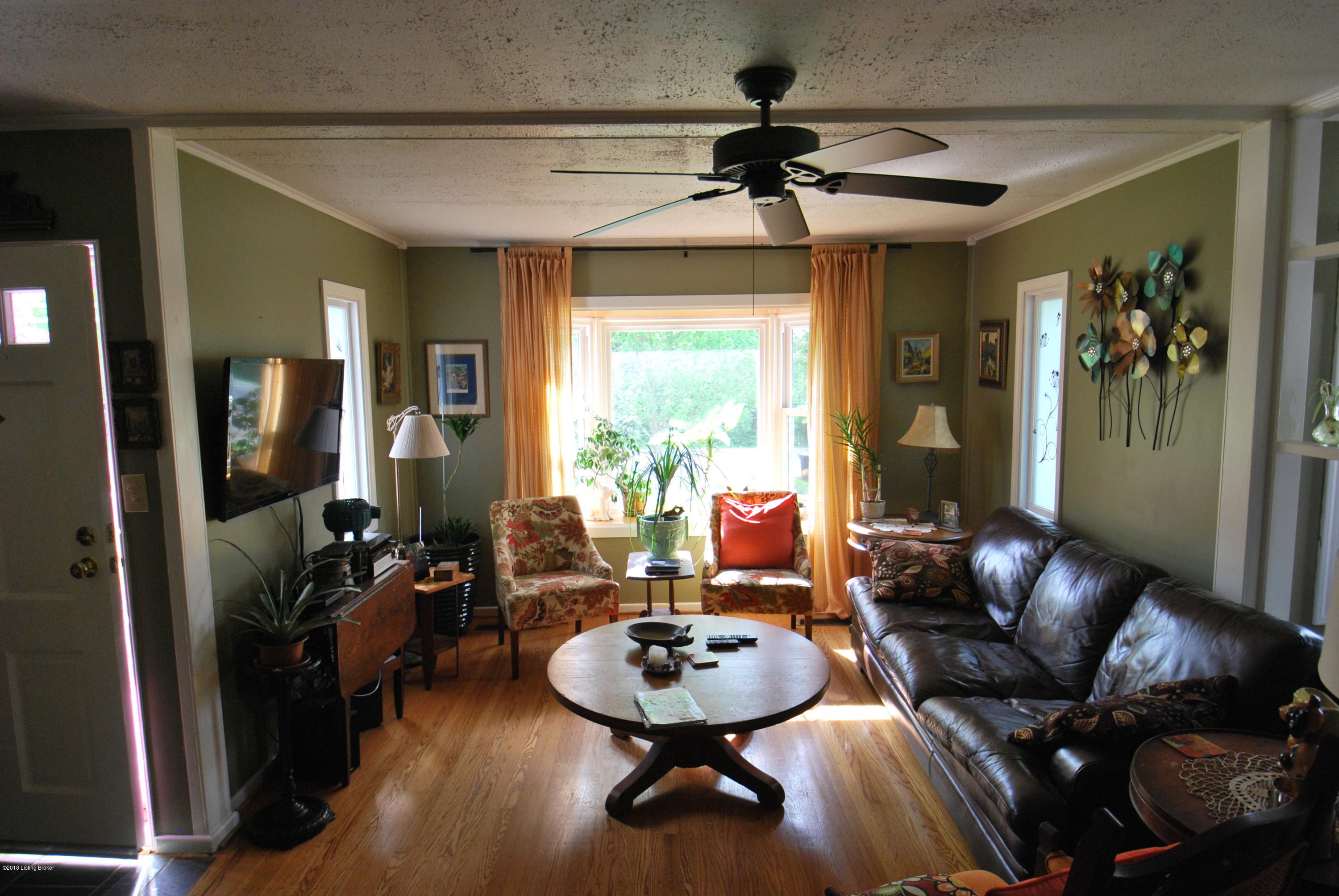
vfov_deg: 63.4
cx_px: 670
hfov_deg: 85.4
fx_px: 726
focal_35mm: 20
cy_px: 448
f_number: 5
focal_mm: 13
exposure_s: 1/100
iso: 400
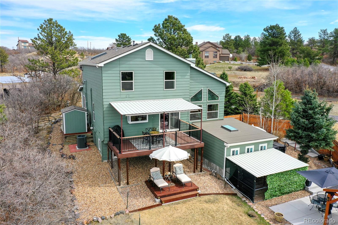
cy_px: 112
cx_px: 169
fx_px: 263
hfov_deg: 65.5
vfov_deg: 46.4
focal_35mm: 28
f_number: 5.6
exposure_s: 1/400
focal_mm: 10.26
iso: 100
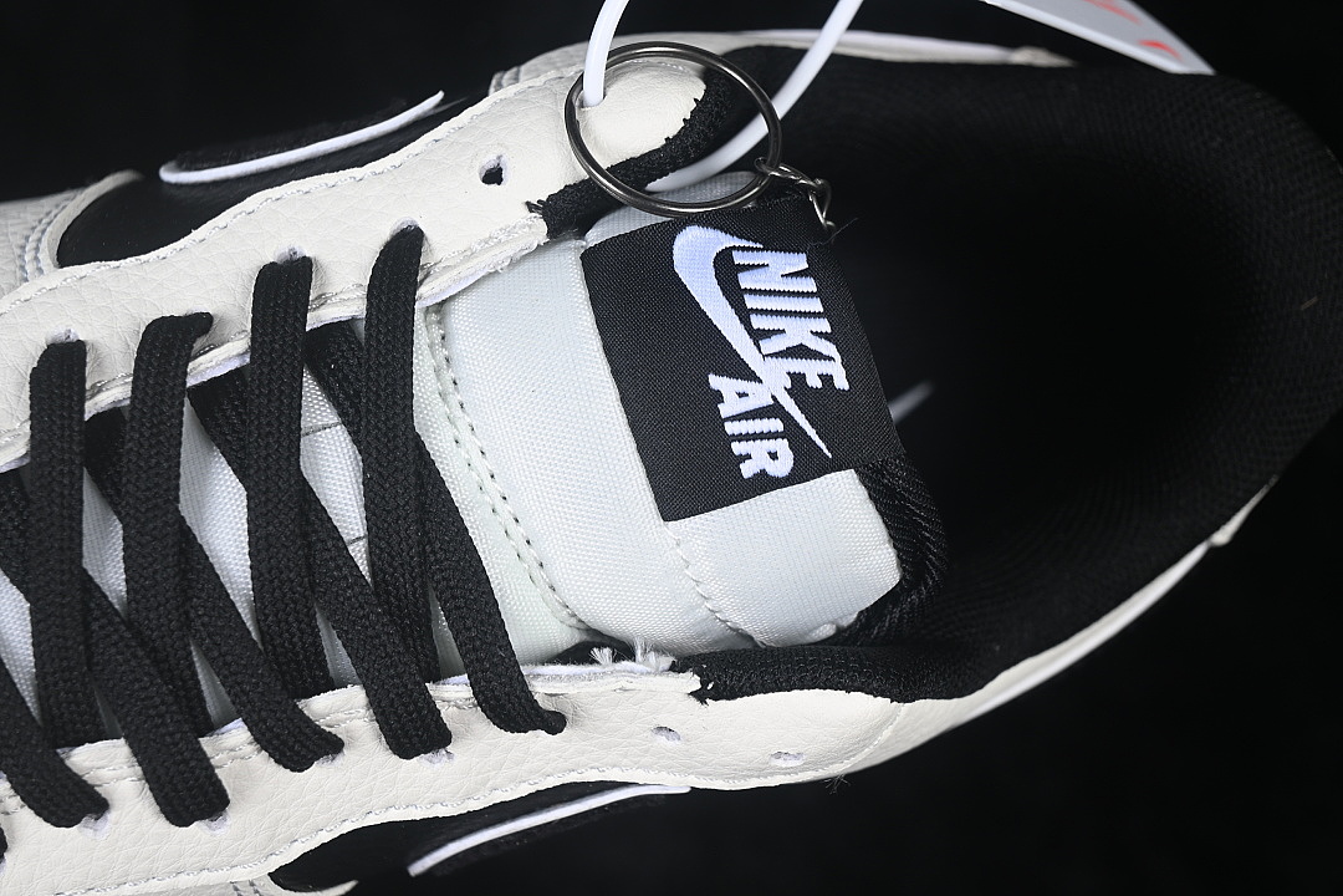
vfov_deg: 18.2
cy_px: 448
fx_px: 2798
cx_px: 672
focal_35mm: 75
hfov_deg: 27.0
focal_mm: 50
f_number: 7.1
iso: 160
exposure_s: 1/60
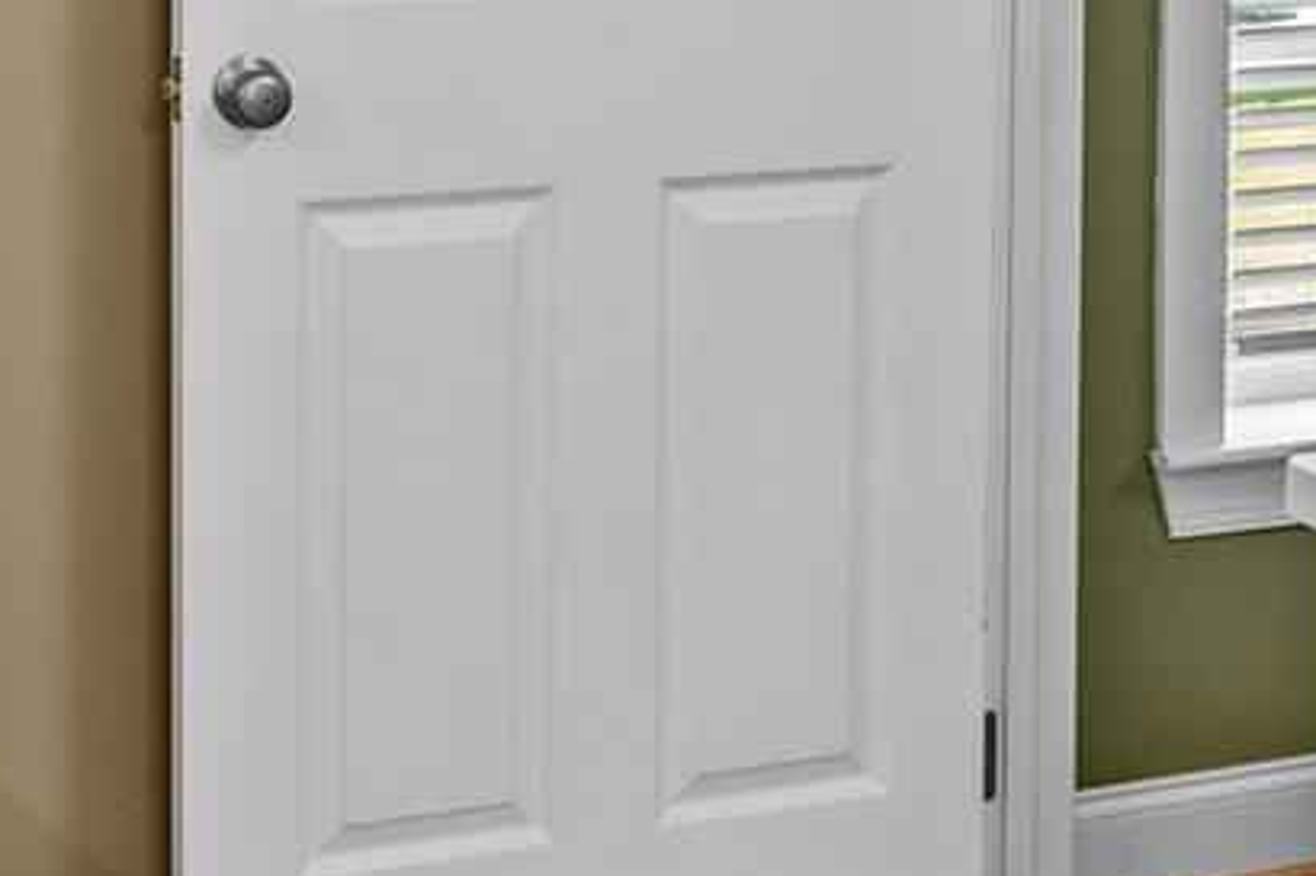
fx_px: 2923
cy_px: -406
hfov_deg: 25.3
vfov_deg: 15.8
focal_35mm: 80
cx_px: 526
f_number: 8
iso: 100
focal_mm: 16
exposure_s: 1/3
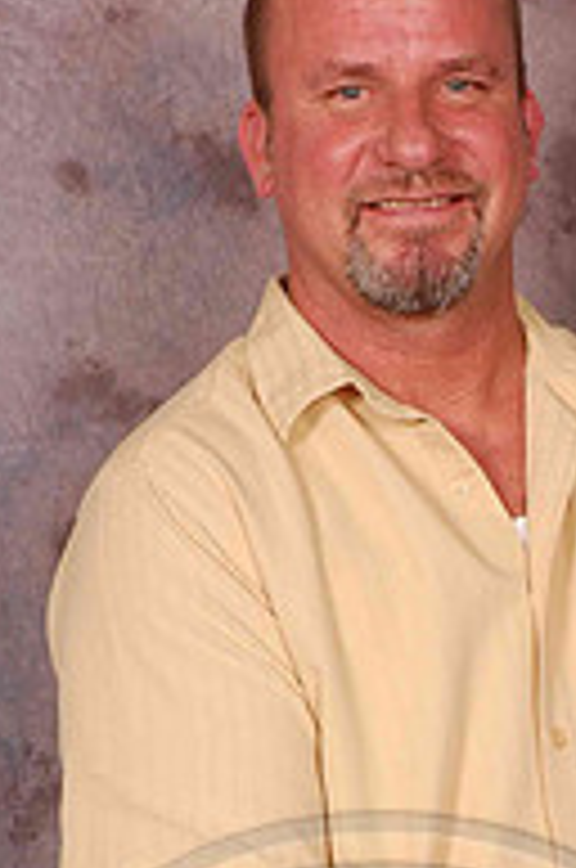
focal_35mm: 168
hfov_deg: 8.1
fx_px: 4046
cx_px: 574
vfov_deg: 12.2
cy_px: 670
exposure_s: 1/125
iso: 200
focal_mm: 48
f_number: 10
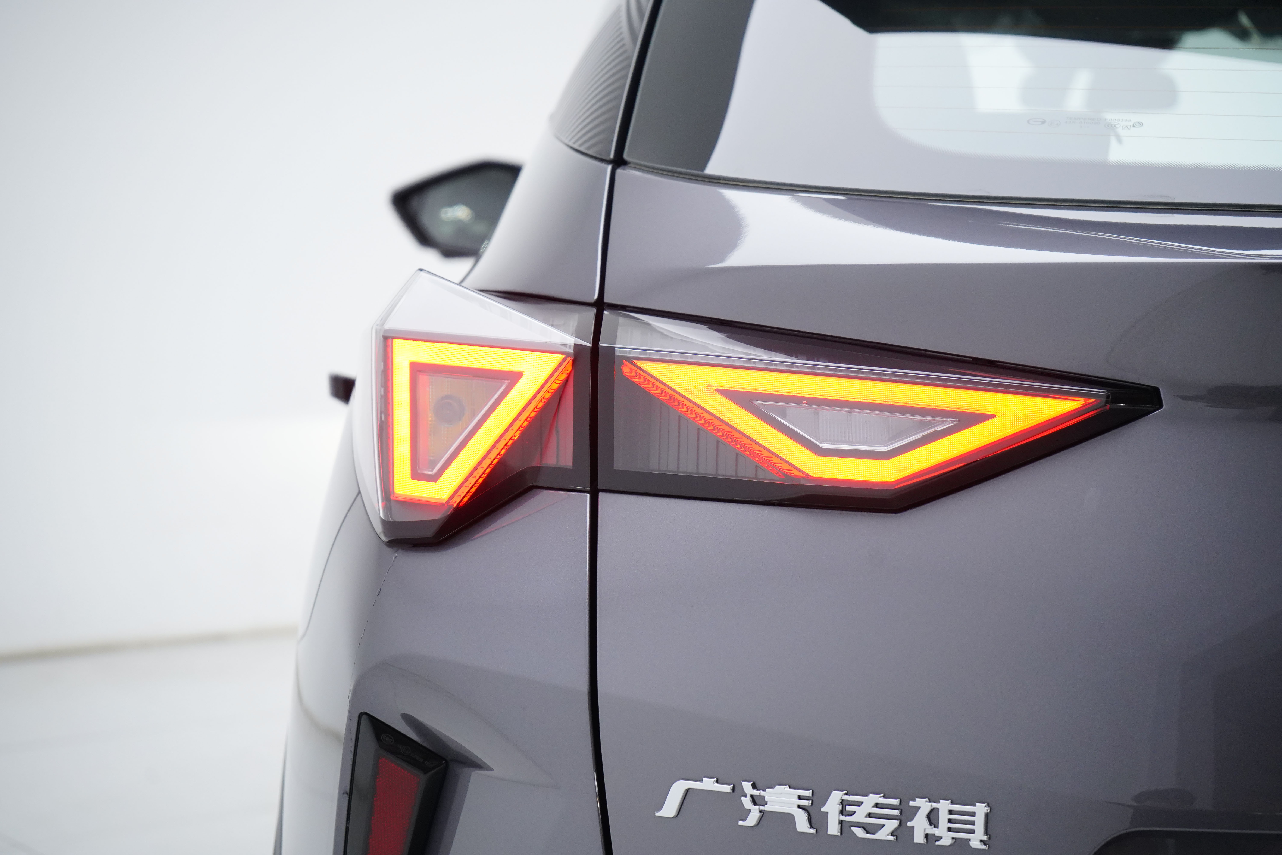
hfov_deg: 28.8
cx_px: 641
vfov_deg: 19.5
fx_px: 2493
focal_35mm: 70
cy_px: 428
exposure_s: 1/250
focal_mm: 70
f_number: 5.6
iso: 2500
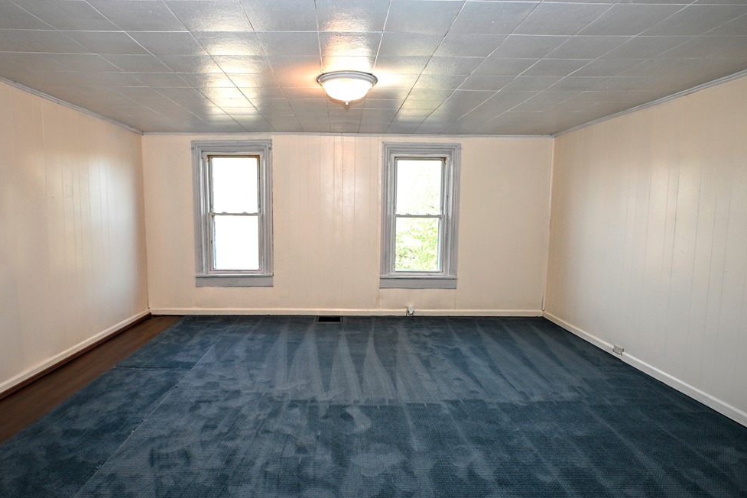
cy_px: 242
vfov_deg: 62.0
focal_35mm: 20
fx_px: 415
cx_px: 349
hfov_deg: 83.9
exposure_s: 1/60
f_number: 4
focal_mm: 12
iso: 280
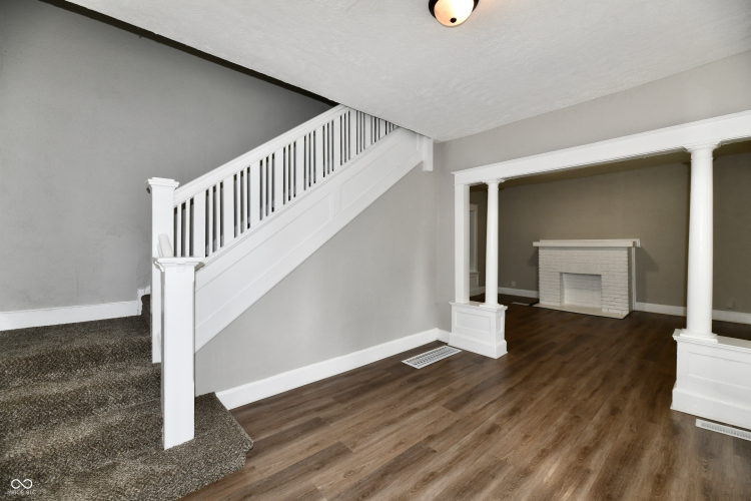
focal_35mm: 14
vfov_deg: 81.2
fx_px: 292
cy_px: 250
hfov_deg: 104.3
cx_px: 376
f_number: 6.3
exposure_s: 1/60
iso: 640
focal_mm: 14
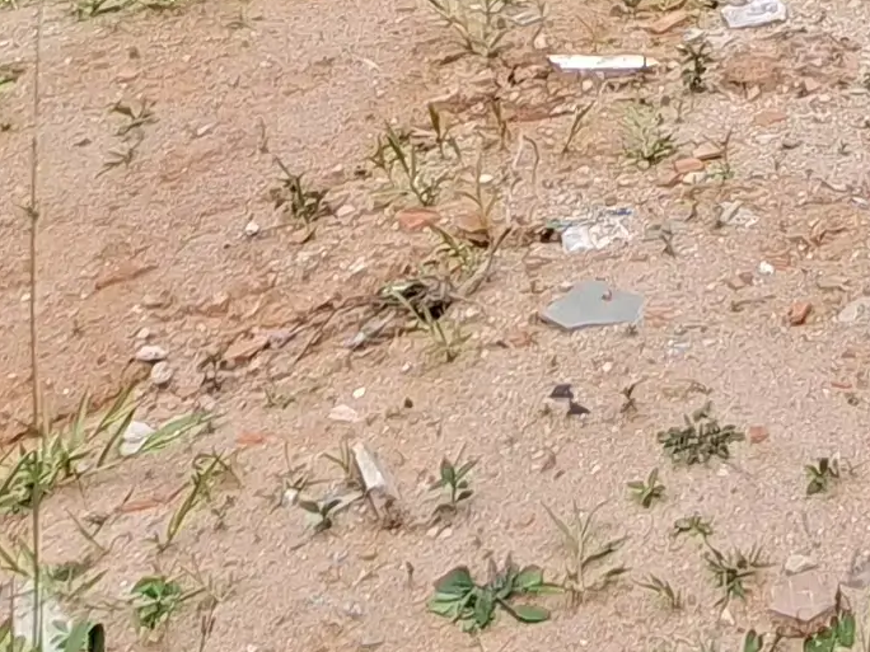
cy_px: -746
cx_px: 1025
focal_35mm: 76
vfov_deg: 14.9
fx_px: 1910
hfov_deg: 23.6
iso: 40
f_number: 2.2
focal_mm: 1.74
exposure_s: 1/283
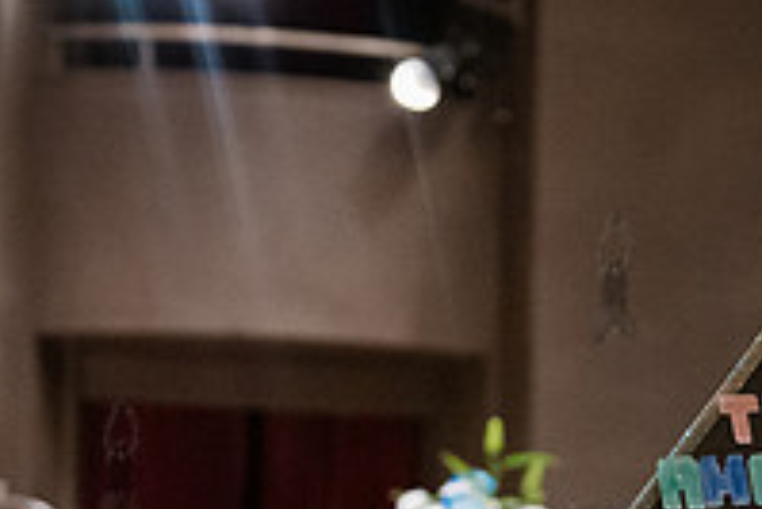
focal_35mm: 138
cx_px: 661
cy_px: 642
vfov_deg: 9.8
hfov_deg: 14.7
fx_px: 2923
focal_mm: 44
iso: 8000
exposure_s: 1/160
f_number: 3.5
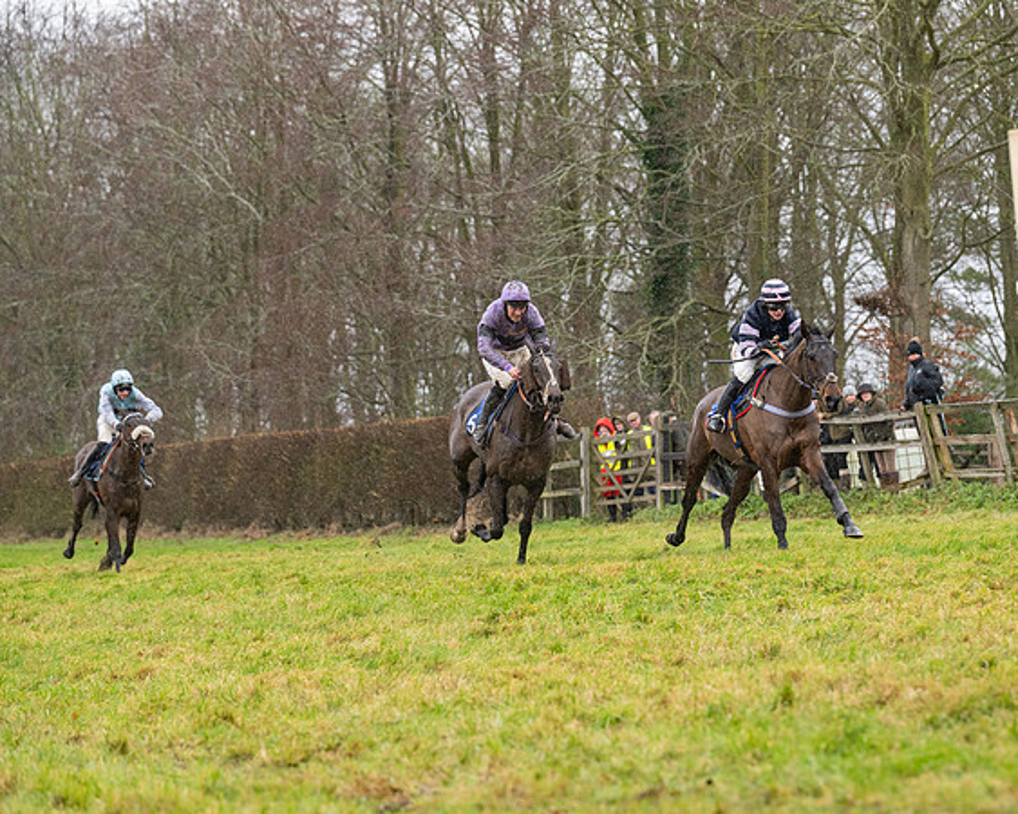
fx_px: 3731
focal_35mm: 124
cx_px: 527
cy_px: 407
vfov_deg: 12.4
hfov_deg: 15.5
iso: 800
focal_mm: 110
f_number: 4
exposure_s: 1/1250
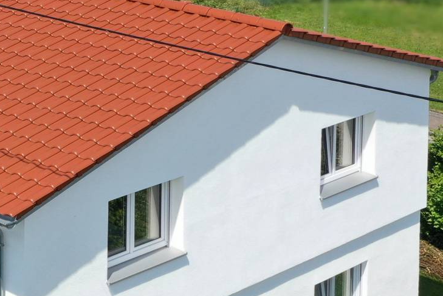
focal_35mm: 96
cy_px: 242
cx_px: -201
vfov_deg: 14.2
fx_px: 1181
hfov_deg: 18.9
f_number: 5.6
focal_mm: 10.26
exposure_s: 1/500
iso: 100
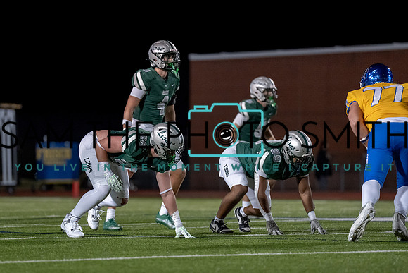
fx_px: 3277
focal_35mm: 289
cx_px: 158
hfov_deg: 7.1
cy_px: 155
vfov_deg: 4.8
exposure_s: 1/1000
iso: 4000
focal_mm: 200
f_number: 2.8
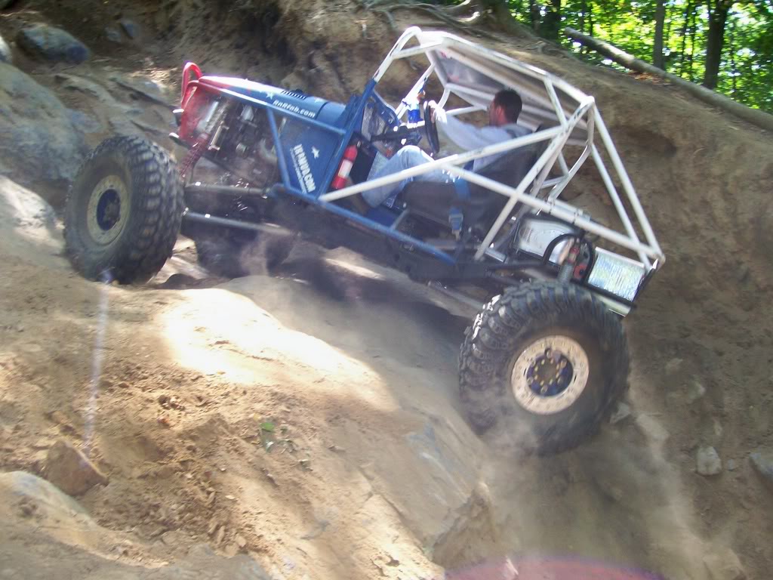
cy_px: 290
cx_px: 386
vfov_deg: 39.7
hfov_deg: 51.4
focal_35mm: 36
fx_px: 804
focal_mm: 6
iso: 140
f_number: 2.7
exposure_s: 1/87.9
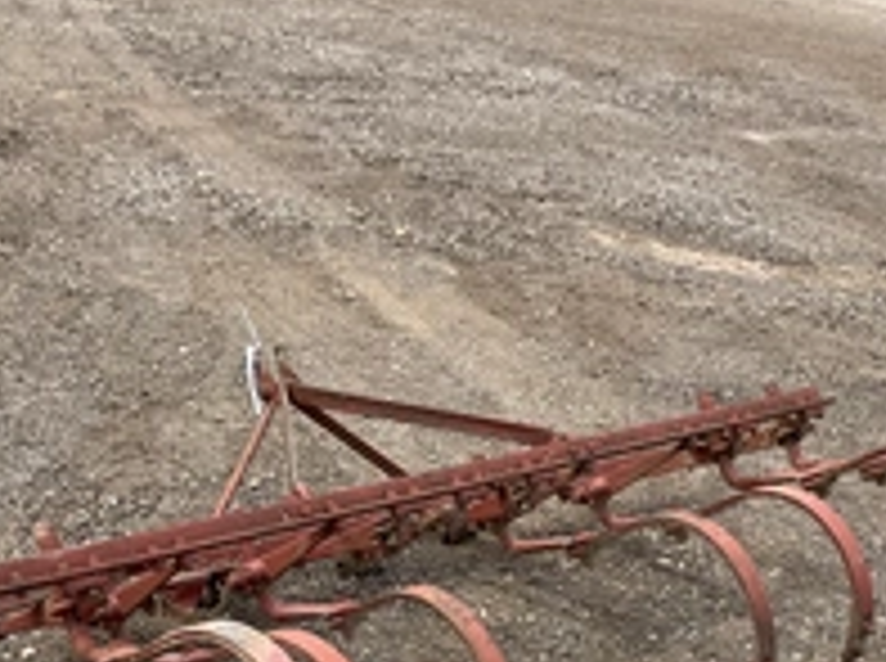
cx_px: 441
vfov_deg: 23.8
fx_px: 1507
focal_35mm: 59
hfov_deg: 32.8
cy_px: 648
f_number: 1.8
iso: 25
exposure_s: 1/944
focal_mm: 3
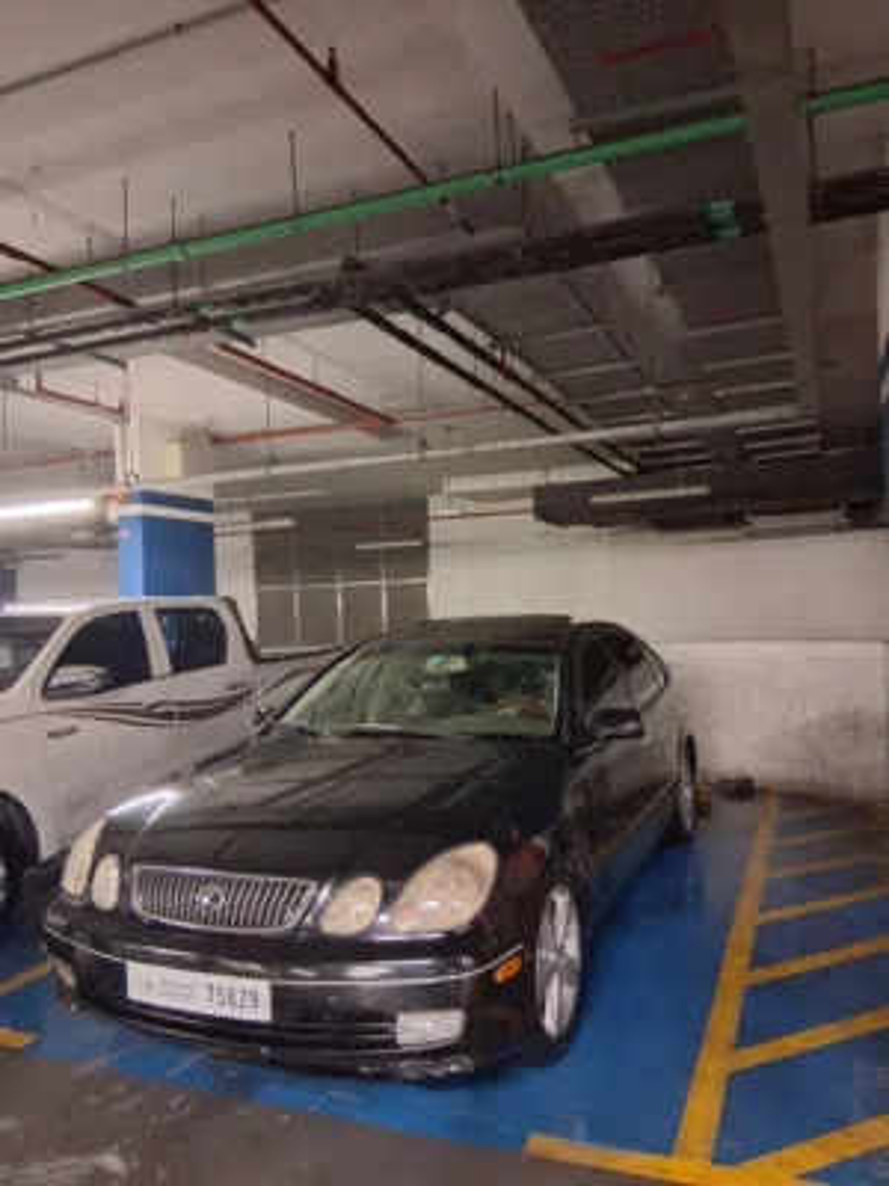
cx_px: 444
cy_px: 593
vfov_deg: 67.3
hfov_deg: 53.1
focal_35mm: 26
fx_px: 890
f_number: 1.8
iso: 1000
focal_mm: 3.98
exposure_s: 1/13
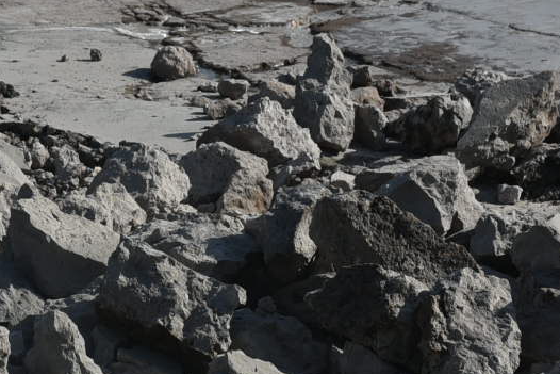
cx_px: 235
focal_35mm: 200
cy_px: 18
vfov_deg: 6.9
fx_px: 3112
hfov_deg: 10.3
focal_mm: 35
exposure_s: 1/1600
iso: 160
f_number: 6.3
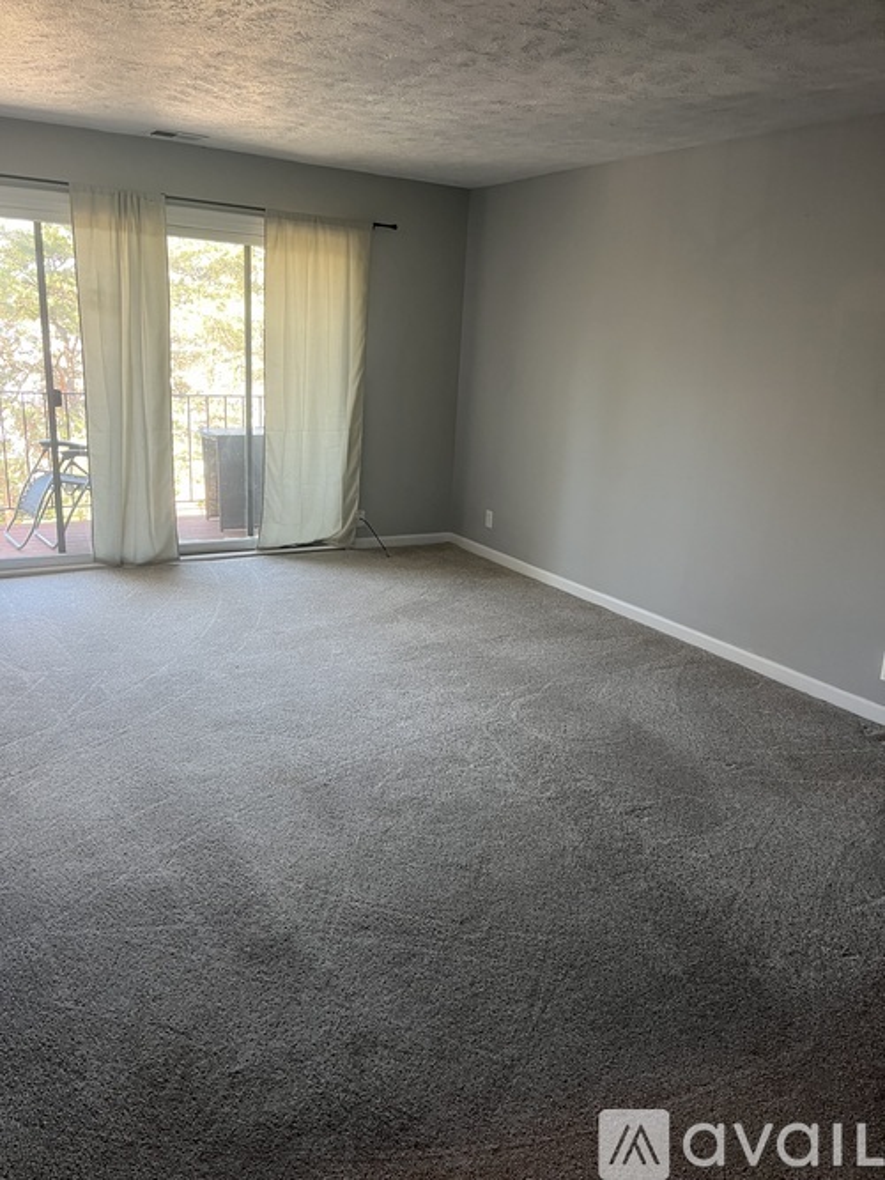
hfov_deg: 53.0
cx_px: 442
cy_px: 590
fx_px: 887
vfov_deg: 67.3
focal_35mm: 26
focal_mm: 5.1
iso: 160
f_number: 1.6
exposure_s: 1/60
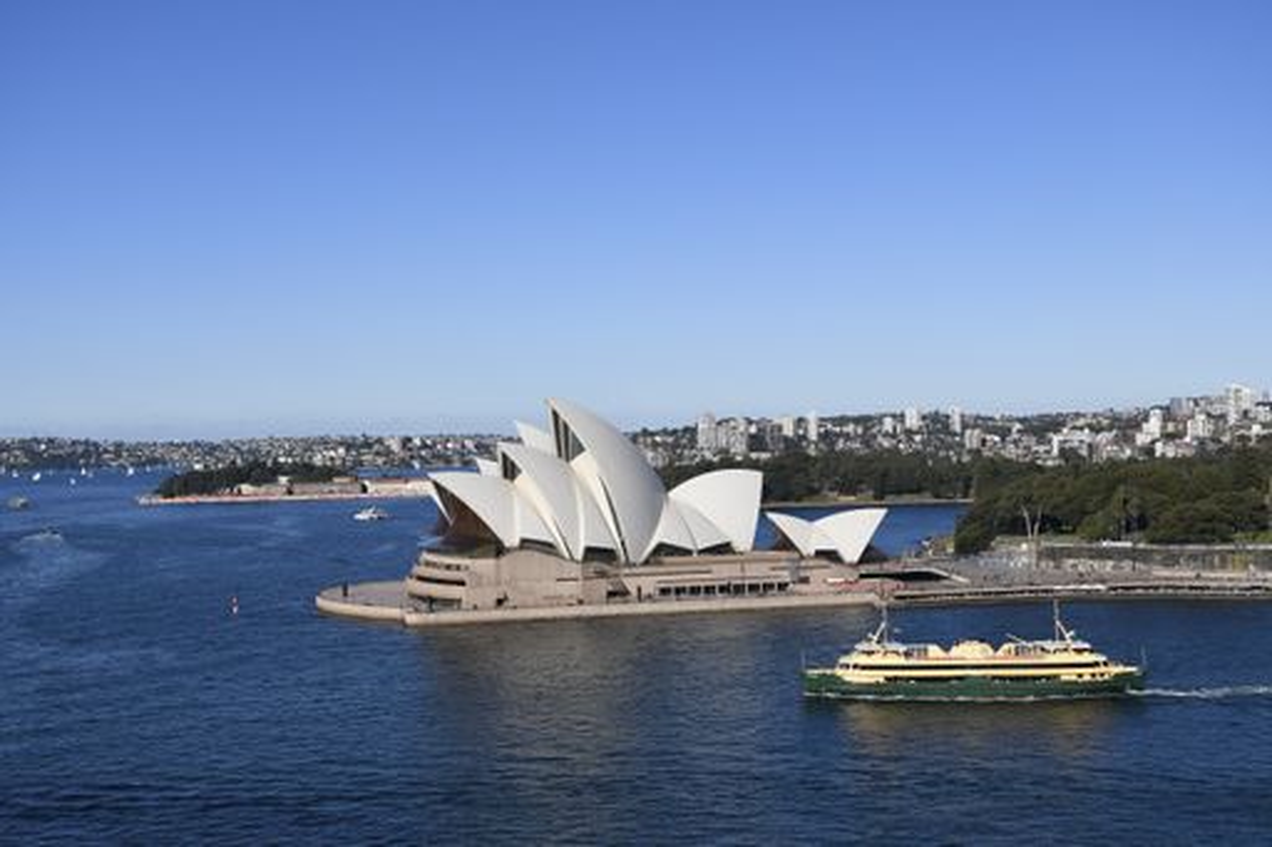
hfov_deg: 41.1
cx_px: 636
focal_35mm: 48
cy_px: 424
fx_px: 1695
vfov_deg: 28.1
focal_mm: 32
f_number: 8
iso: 100
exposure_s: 1/500
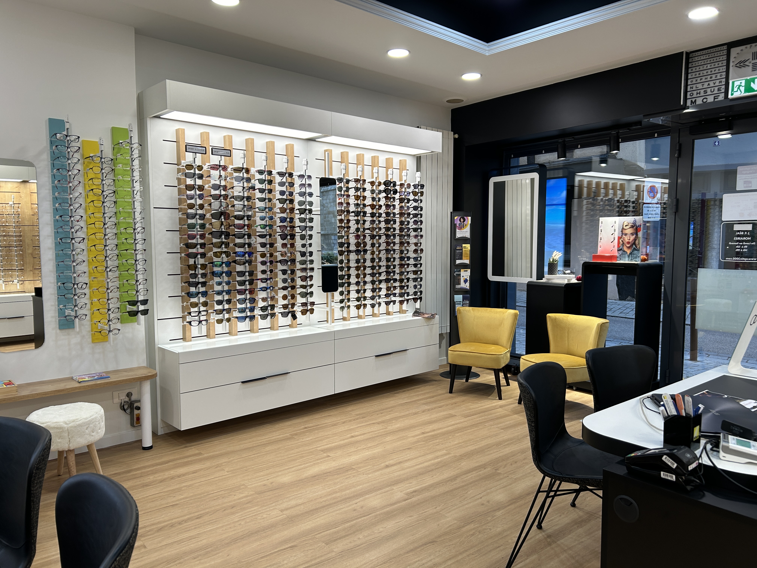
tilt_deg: -5.5
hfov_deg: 67.3
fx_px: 569
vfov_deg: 53.1
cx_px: 378
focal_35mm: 26
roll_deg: +0.8
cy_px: 284
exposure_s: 1/100
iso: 40
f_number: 1.5
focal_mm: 5.7
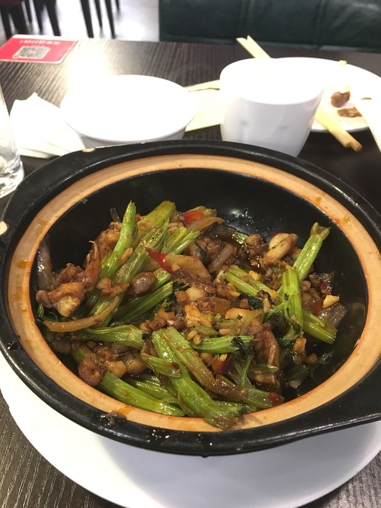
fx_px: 426
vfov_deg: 61.7
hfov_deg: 48.2
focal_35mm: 29
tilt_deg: -45.1
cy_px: 254
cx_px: 190
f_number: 2.2
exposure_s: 1/17
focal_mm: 4.15
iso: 500
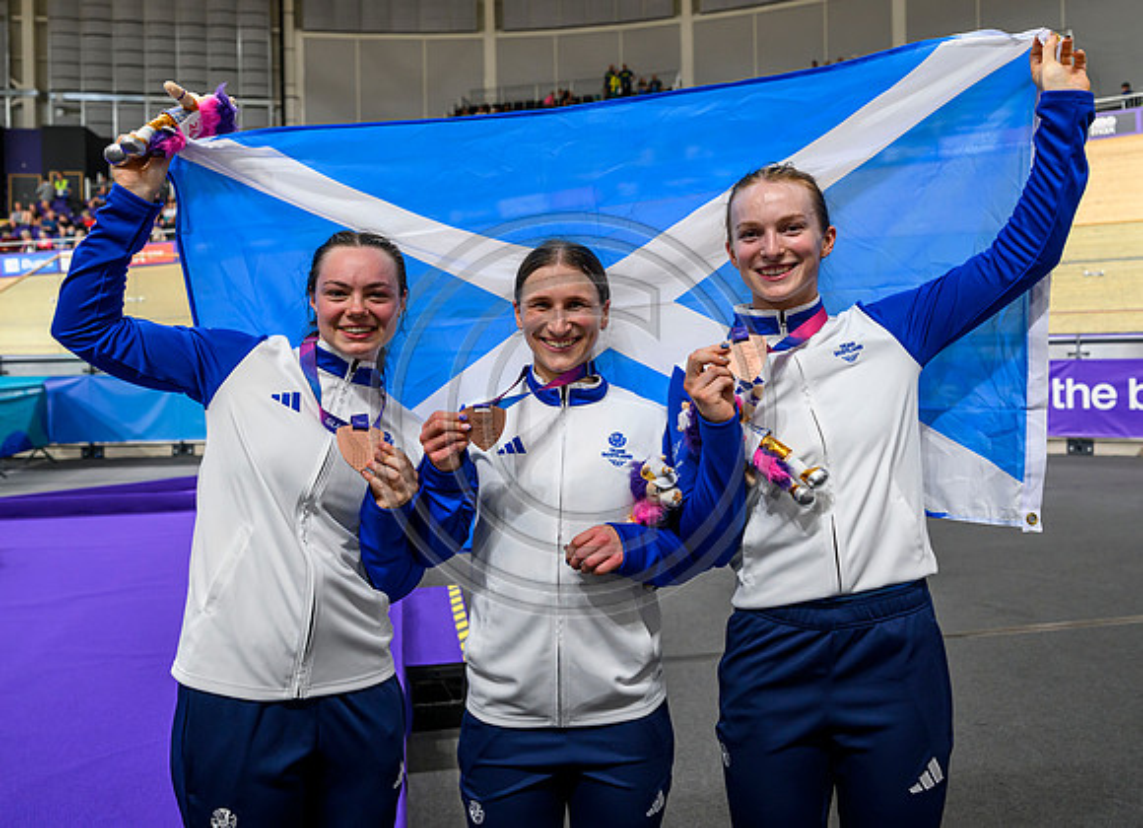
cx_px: 608
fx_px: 952
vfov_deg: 46.8
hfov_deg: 61.9
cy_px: 351
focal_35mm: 29
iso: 1250
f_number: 3.5
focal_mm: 24
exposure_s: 1/640
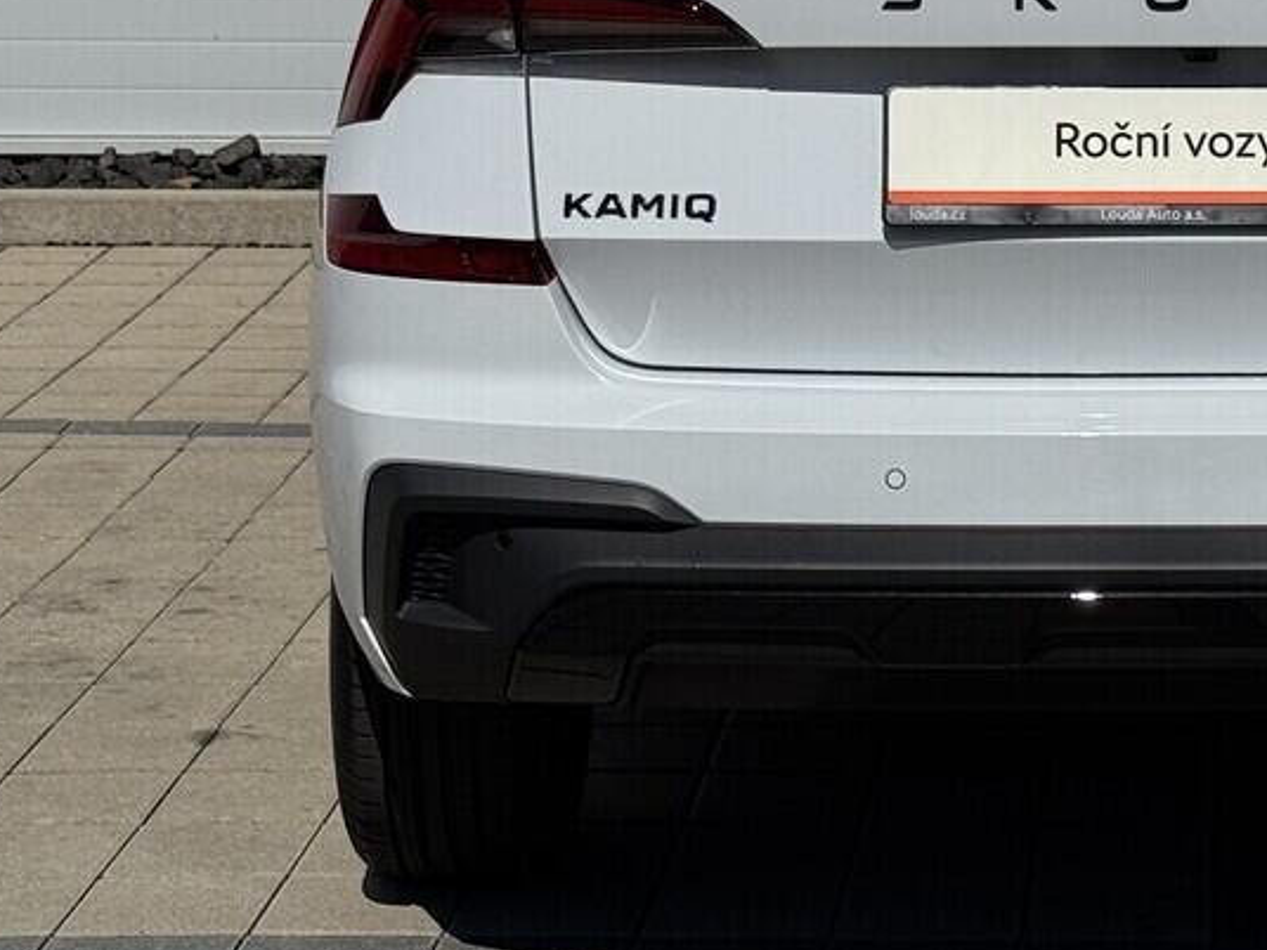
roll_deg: -0.2
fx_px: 4722
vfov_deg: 11.4
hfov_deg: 15.1
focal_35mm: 129
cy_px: 50
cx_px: 1175
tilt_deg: -5.5
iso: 64
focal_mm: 6.76
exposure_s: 1/15385
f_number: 1.78
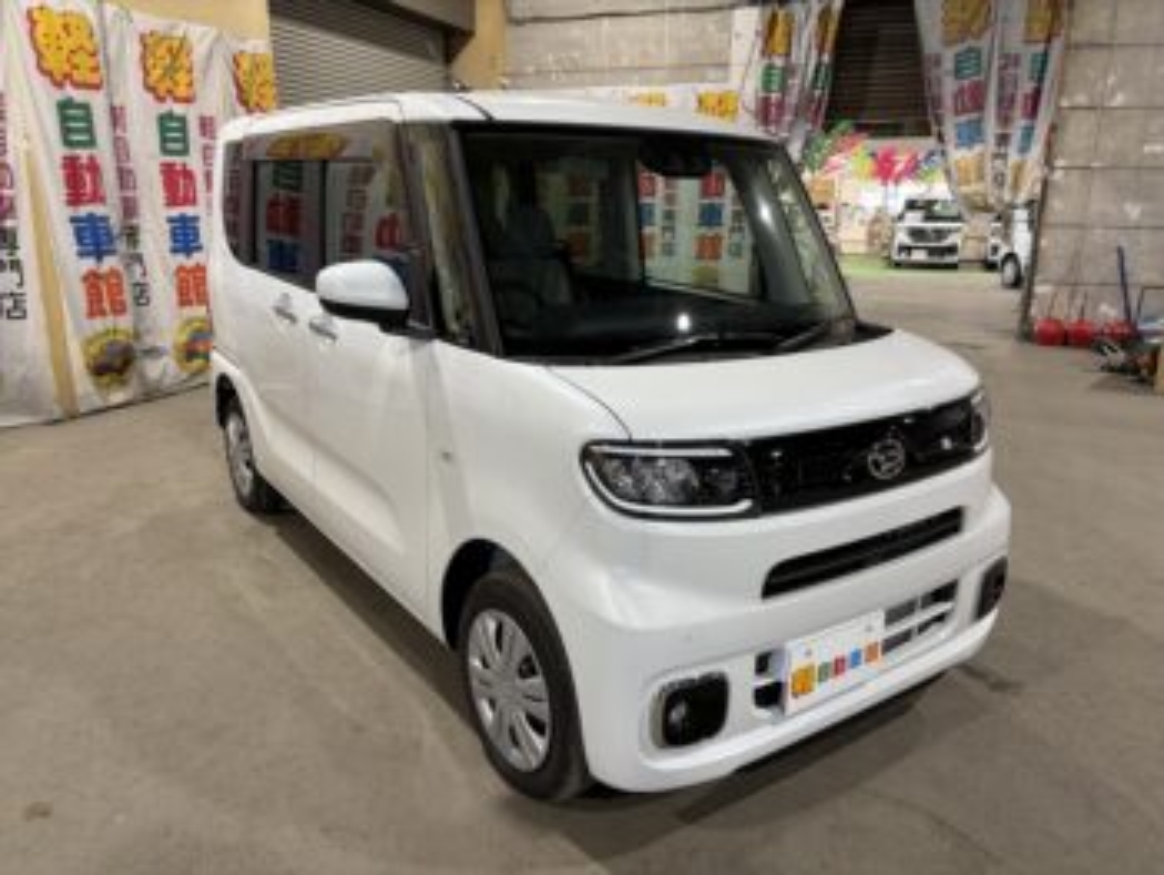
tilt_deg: -14.0
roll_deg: +0.4
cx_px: 582
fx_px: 875
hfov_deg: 67.3
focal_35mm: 26
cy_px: 438
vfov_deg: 53.1
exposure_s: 1/50
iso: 64
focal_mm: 5.96
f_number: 1.6
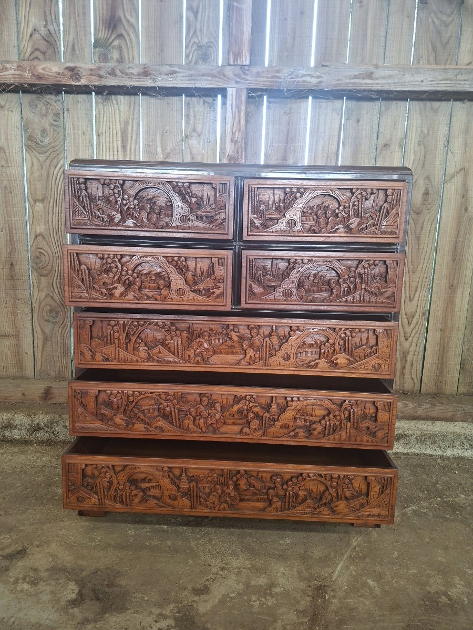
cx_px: 236
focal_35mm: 23
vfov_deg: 73.9
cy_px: 315
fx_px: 419
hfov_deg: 58.9
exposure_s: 1/100
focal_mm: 5.54
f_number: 1.8
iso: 250
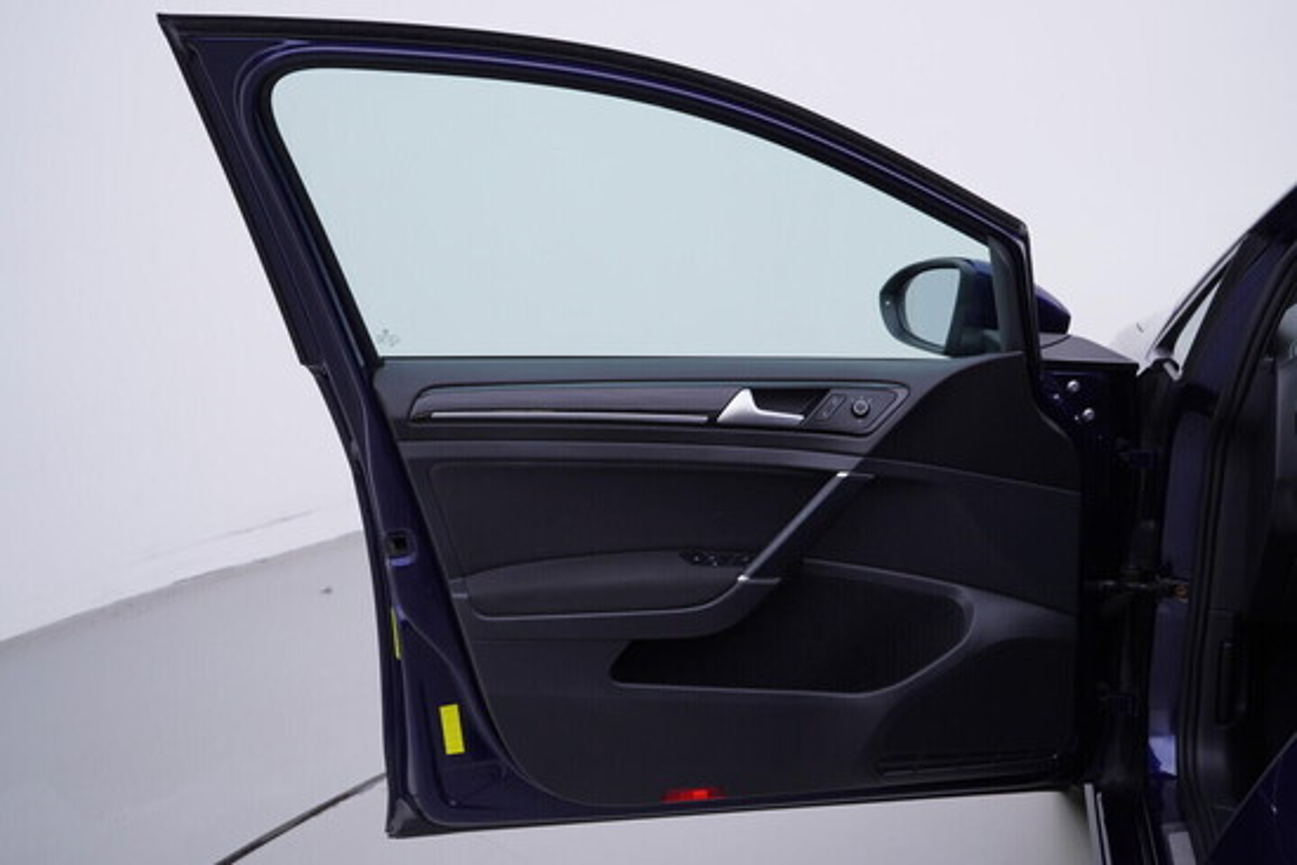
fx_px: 1297
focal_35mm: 36
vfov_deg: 36.9
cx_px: 648
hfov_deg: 53.1
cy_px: 432
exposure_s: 1/80
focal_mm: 24
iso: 125
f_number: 4
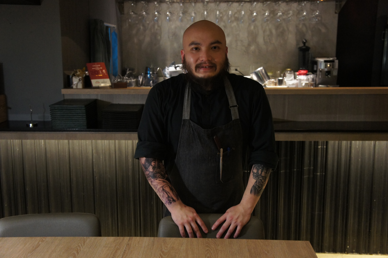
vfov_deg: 33.0
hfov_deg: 48.0
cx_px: 194
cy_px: 129
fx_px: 436
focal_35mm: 40
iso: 1600
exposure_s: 1/25
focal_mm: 27
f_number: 4
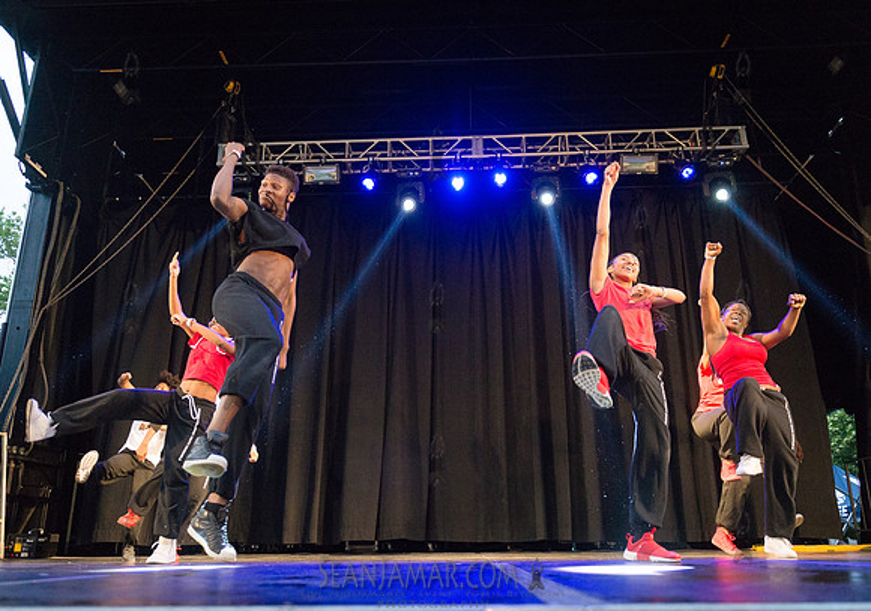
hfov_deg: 66.2
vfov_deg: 49.1
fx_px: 668
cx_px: 437
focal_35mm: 27
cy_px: 324
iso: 4000
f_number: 2.8
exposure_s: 1/1250
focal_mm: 24
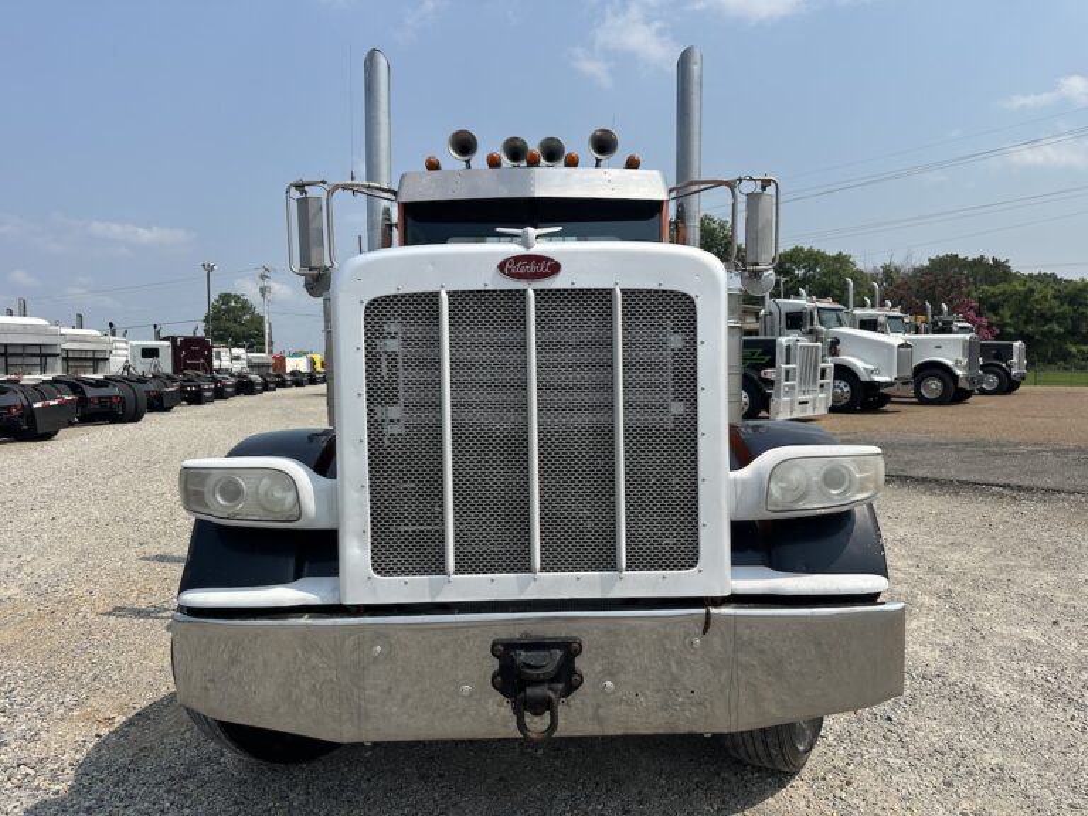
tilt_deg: -1.0
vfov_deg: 56.8
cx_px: 544
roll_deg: +0.3
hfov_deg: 71.6
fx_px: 754
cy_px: 408
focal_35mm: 24
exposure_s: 1/6623
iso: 80
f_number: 1.78
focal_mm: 6.86
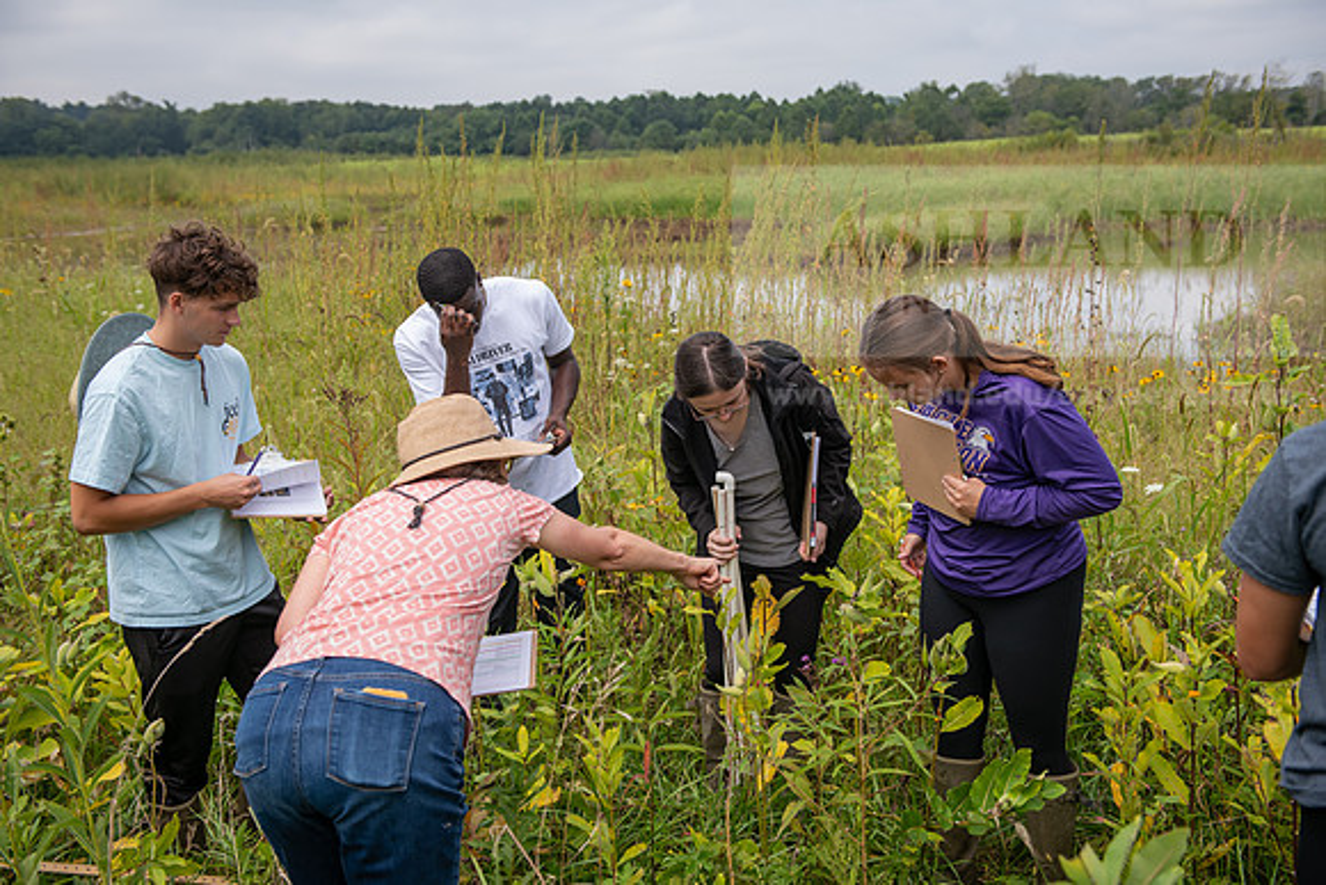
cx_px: 663
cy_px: 442
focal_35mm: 40
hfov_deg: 48.4
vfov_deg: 33.4
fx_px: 1474
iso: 125
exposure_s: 1/500
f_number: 4
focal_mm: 40
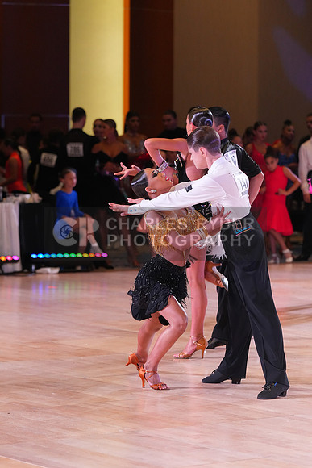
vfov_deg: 13.8
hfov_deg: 9.2
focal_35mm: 149
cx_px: 156
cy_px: 234
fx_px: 1936
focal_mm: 149
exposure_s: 1/250
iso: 3200
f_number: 4.5
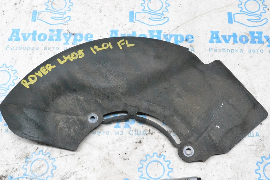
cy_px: 90
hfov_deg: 43.6
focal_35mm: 45
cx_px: 135
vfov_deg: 29.9
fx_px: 338
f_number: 10
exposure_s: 1/125
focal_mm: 30
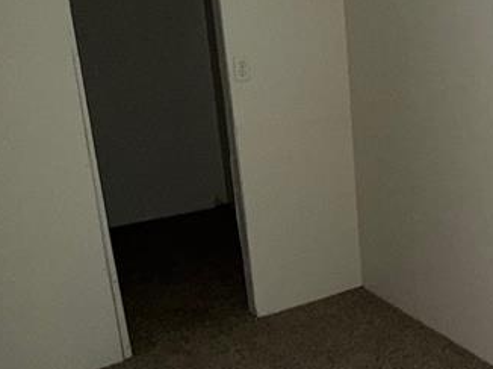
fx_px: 626
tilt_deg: -13.2
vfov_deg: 32.8
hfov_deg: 39.6
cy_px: 162
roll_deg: +1.3
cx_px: 451
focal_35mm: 44
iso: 200
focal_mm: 2.22
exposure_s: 1/30
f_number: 2.2
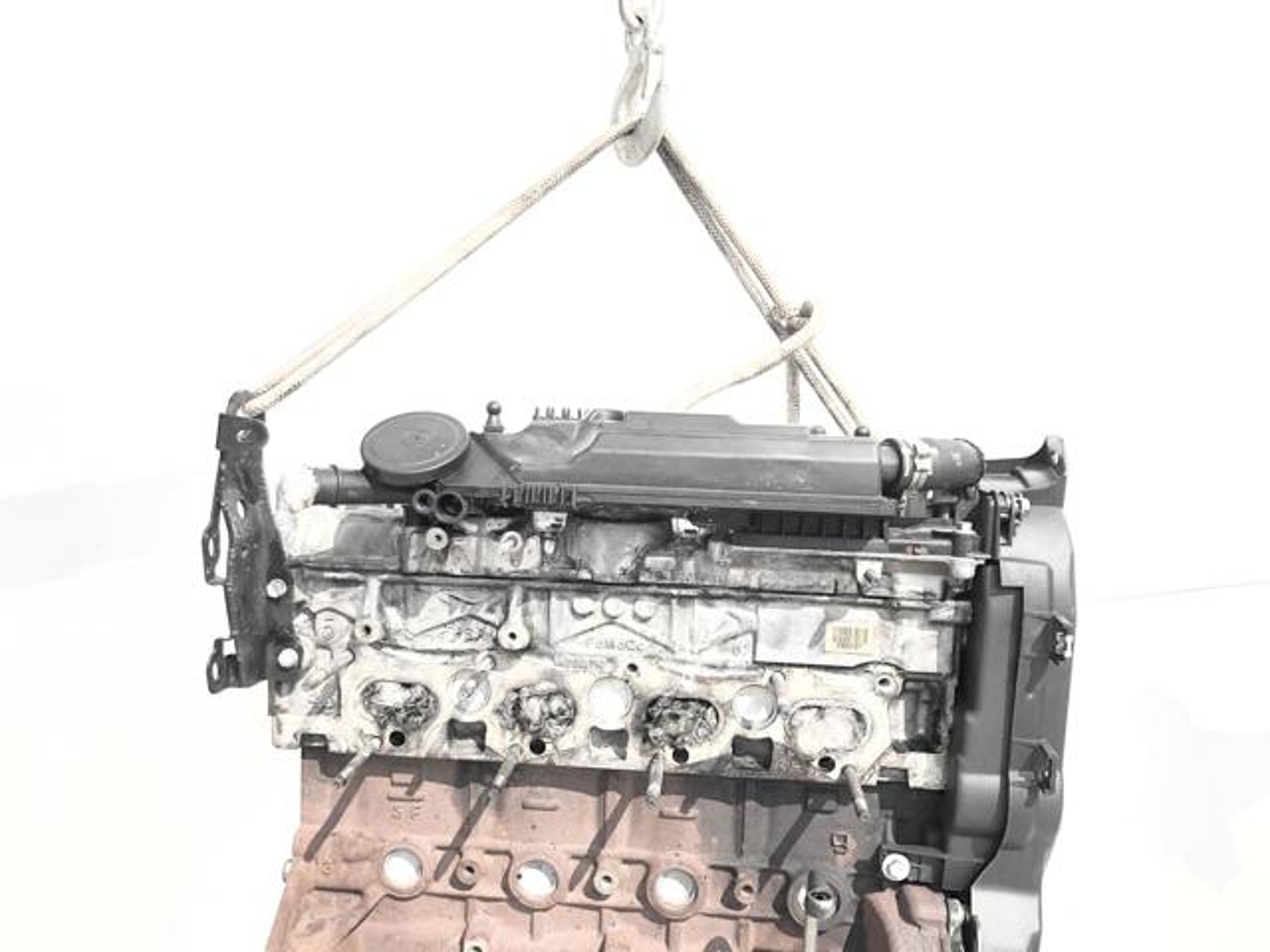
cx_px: 635
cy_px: 476
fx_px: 1027
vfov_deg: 49.7
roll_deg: +0.5
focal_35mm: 28
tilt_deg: -3.2
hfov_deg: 63.4
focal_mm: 3.99
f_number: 1.8
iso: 20
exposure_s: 1/2183
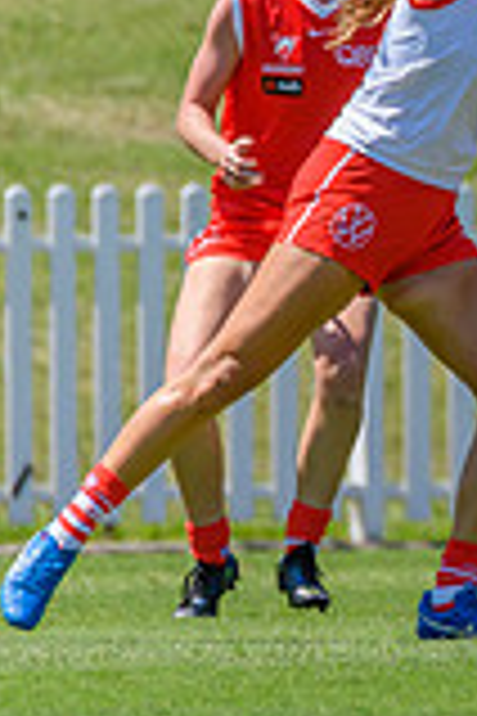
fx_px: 48392
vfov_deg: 0.8
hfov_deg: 0.6
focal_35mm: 2435
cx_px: 1177
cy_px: 130
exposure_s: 1/2000
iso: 800
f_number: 7.1
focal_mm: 600
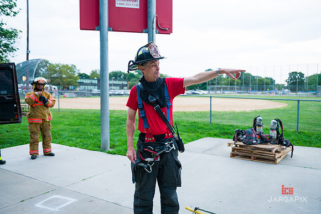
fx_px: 276
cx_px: 160
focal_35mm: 31
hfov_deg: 60.3
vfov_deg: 42.3
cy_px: 107
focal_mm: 31
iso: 1600
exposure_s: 1/200
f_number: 3.2
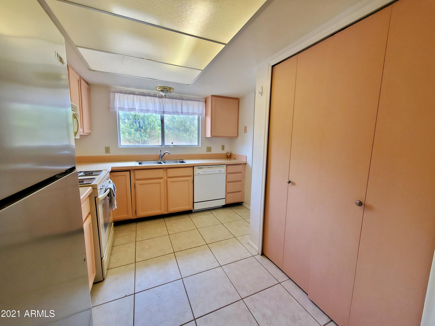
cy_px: 163
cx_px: 218
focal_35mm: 13
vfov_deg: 89.9
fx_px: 163
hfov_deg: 106.2
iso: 100
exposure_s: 1/59
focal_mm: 1.8
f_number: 2.2
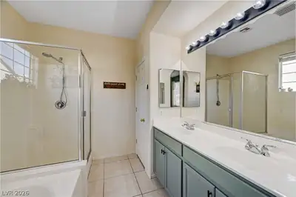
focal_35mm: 14
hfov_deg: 104.3
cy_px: 98
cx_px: 148
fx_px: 115
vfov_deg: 81.1
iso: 800
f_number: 8
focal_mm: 14
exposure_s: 1/80
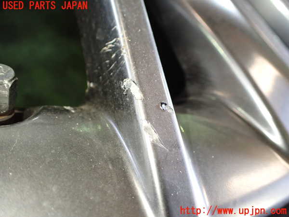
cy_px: 108
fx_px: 250
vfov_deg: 46.8
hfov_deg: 60.0
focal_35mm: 30
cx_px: 144
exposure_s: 1/125
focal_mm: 5.4
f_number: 2.3
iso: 640
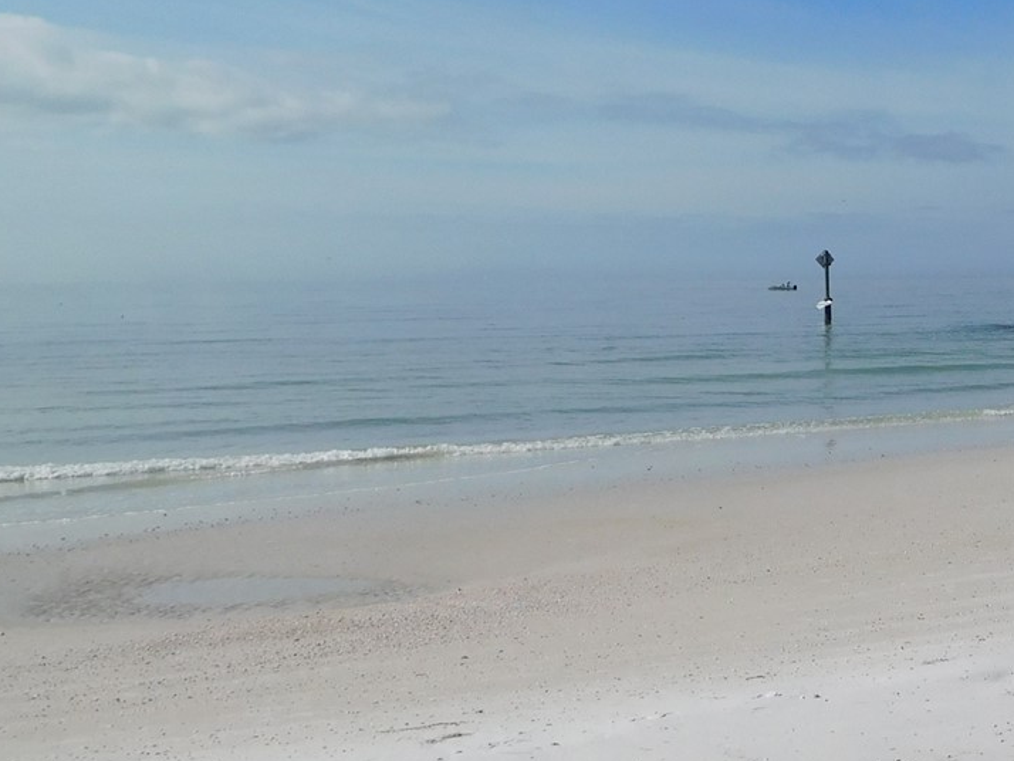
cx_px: 1030
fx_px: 1641
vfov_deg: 26.0
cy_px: 280
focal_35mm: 56
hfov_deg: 31.6
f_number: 6.8
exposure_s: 1/1000
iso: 125
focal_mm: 4.5
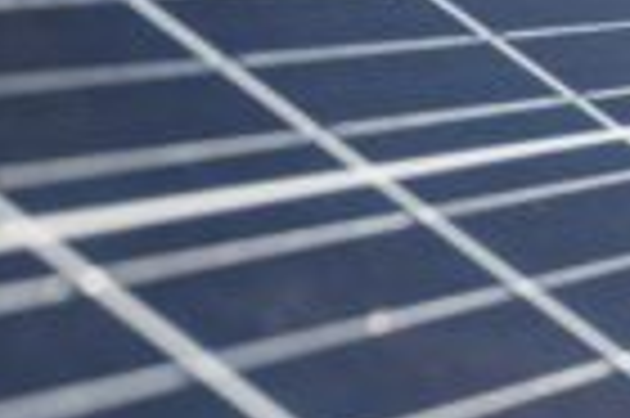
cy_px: 229
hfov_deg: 8.9
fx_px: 3933
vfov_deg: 6.1
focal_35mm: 225
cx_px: 994
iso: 160
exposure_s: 1/5000
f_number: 2.8
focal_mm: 41
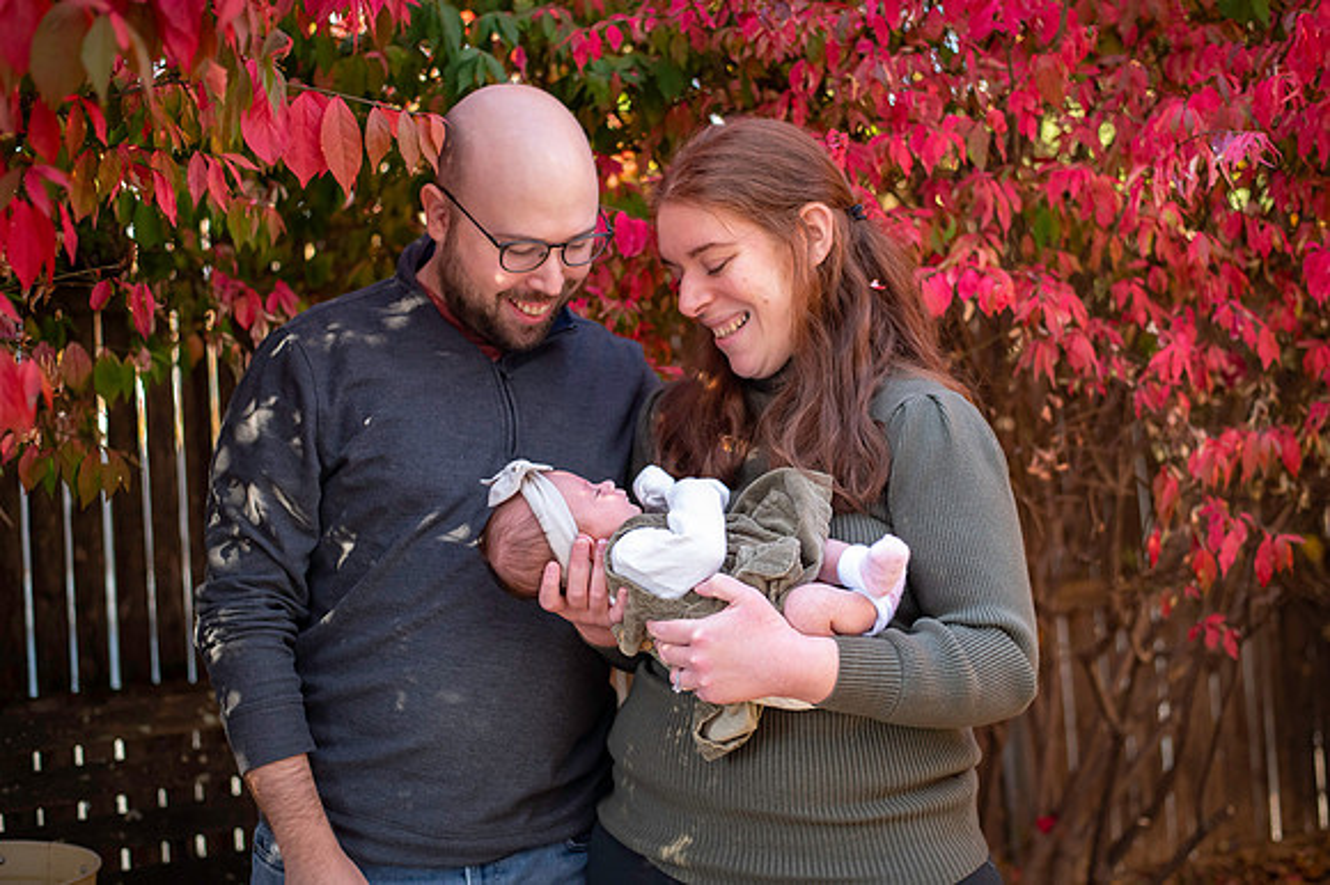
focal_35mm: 50
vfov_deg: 27.0
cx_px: 665
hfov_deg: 39.6
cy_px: 442
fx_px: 1846
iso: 3200
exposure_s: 1/2500
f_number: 2.5
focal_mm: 50
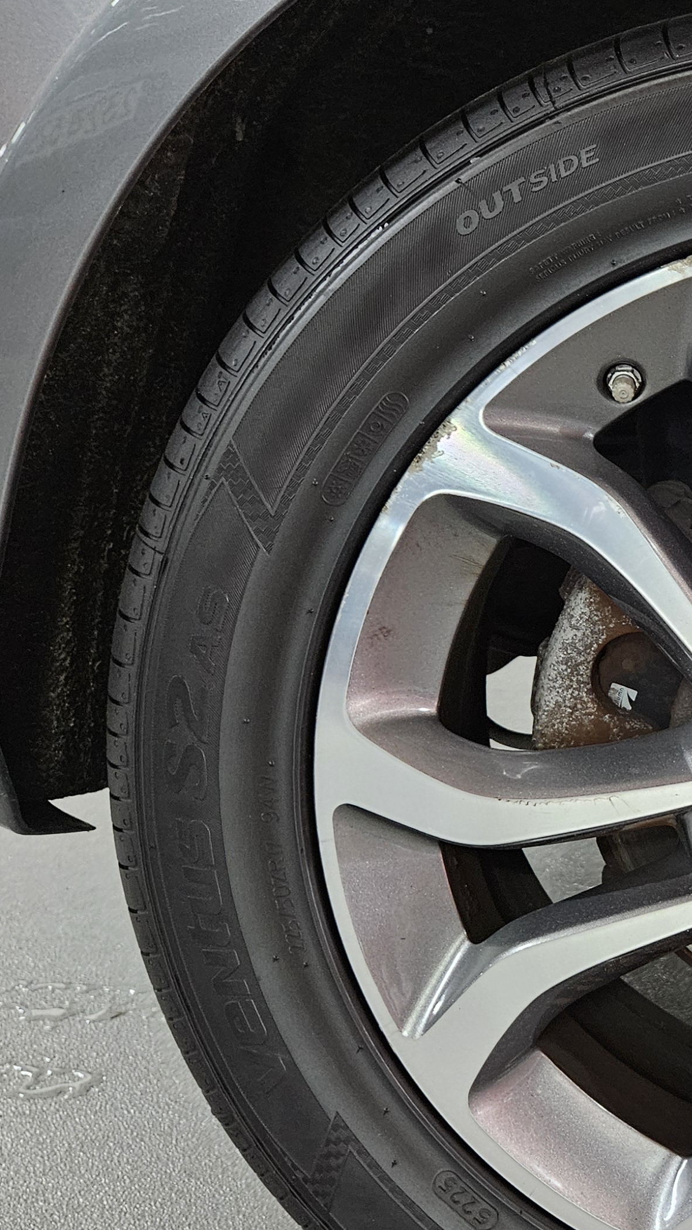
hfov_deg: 22.0
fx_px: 1565
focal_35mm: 48
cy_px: 620
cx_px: 941
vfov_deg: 42.9
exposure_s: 1/40
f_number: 1.8
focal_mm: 5.4
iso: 640
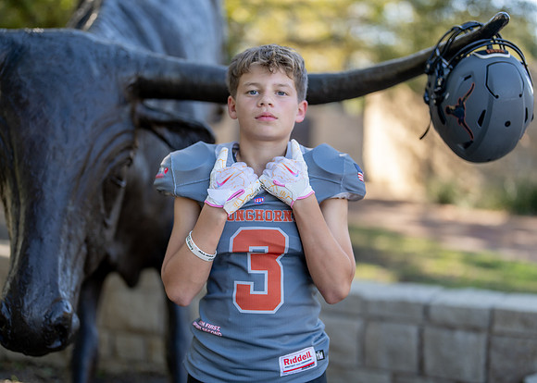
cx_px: 278
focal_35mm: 53
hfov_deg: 36.9
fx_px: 805
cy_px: 191
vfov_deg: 26.8
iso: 100
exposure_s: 1/1000
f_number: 1.2
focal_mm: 50
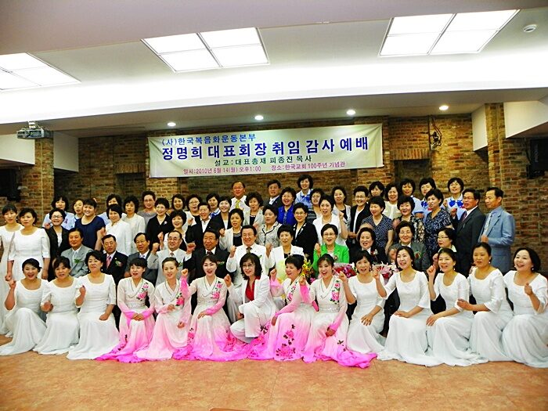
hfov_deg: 67.3
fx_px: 412
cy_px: 206
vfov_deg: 53.1
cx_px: 274
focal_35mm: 26
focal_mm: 4.6
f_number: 2.8
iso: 125
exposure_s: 1/30
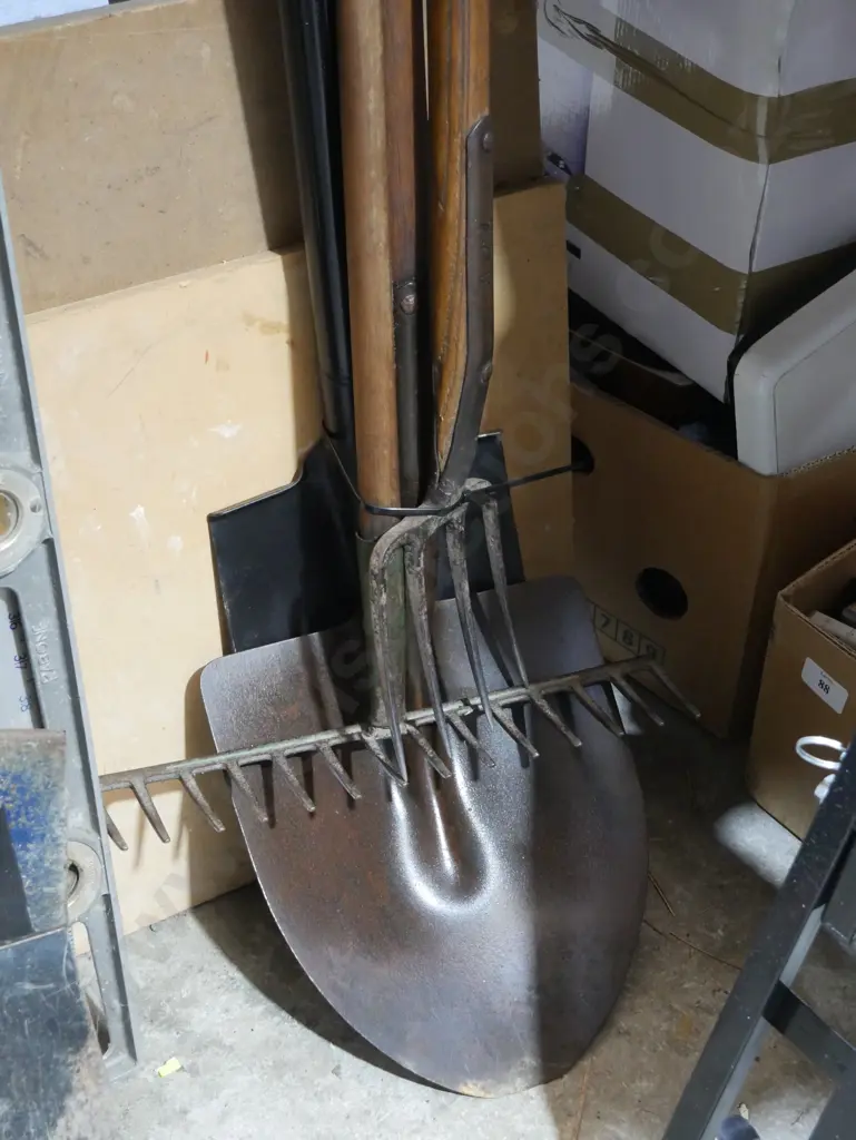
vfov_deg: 32.2
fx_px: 1977
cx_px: 428
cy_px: 570
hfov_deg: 24.4
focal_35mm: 60
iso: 3200
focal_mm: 30
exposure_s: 1/50
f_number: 5.4
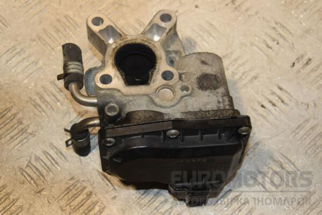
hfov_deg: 29.9
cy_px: 108
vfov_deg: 20.2
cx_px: 161
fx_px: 604
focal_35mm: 68
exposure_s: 1/200
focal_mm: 45
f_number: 6.3
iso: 800
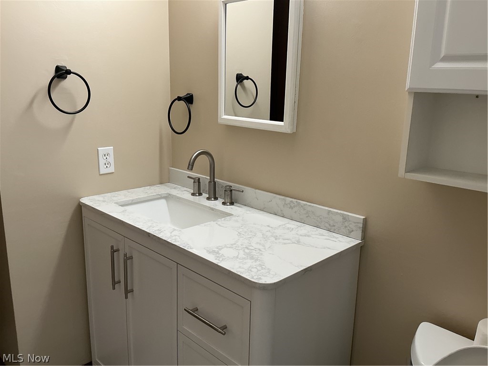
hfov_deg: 61.7
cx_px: 244
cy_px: 183
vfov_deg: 48.2
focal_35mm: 29
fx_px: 409
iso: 80
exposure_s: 1/60
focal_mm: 3
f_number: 1.8
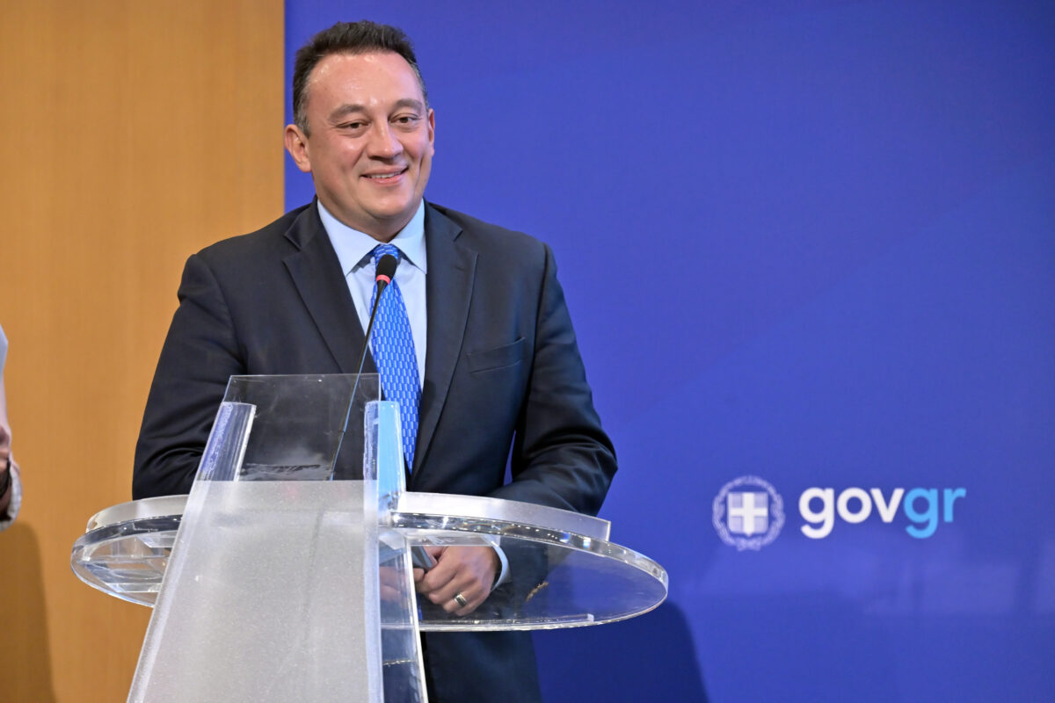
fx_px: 9963
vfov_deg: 4.0
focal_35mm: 340
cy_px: 352
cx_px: 528
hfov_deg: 6.1
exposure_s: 1/200
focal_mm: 340
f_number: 6
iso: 3600
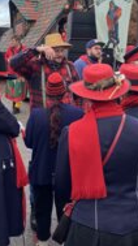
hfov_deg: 19.5
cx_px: 7
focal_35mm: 60
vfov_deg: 34.4
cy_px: 69
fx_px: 391
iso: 32
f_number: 1.8
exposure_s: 1/345
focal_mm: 4.25
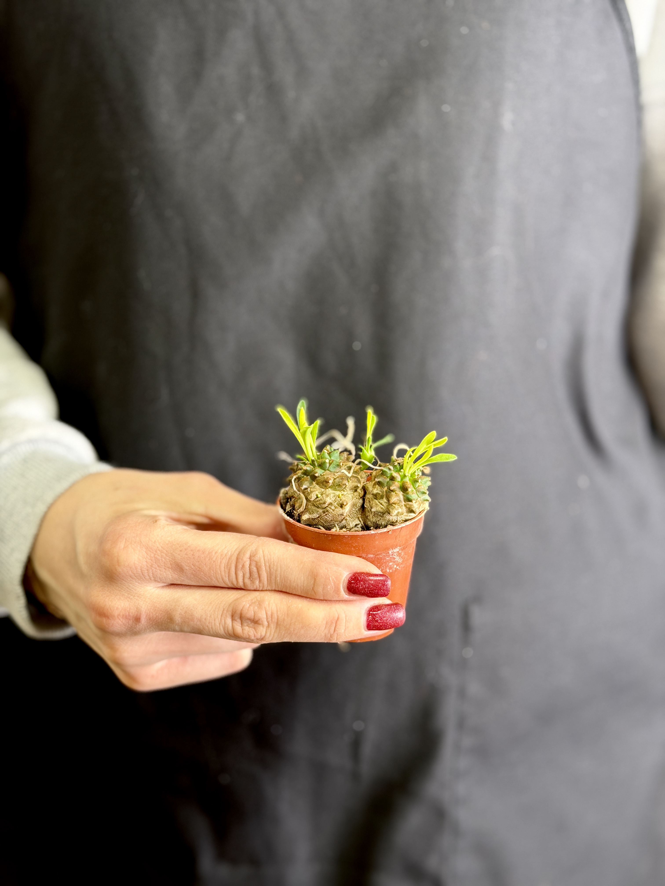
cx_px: 332
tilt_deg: -18.0
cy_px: 443
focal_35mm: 48
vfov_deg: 39.7
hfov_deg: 30.3
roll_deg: +0.4
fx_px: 1229
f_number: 1.78
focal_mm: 6.76
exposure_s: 1/60
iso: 100
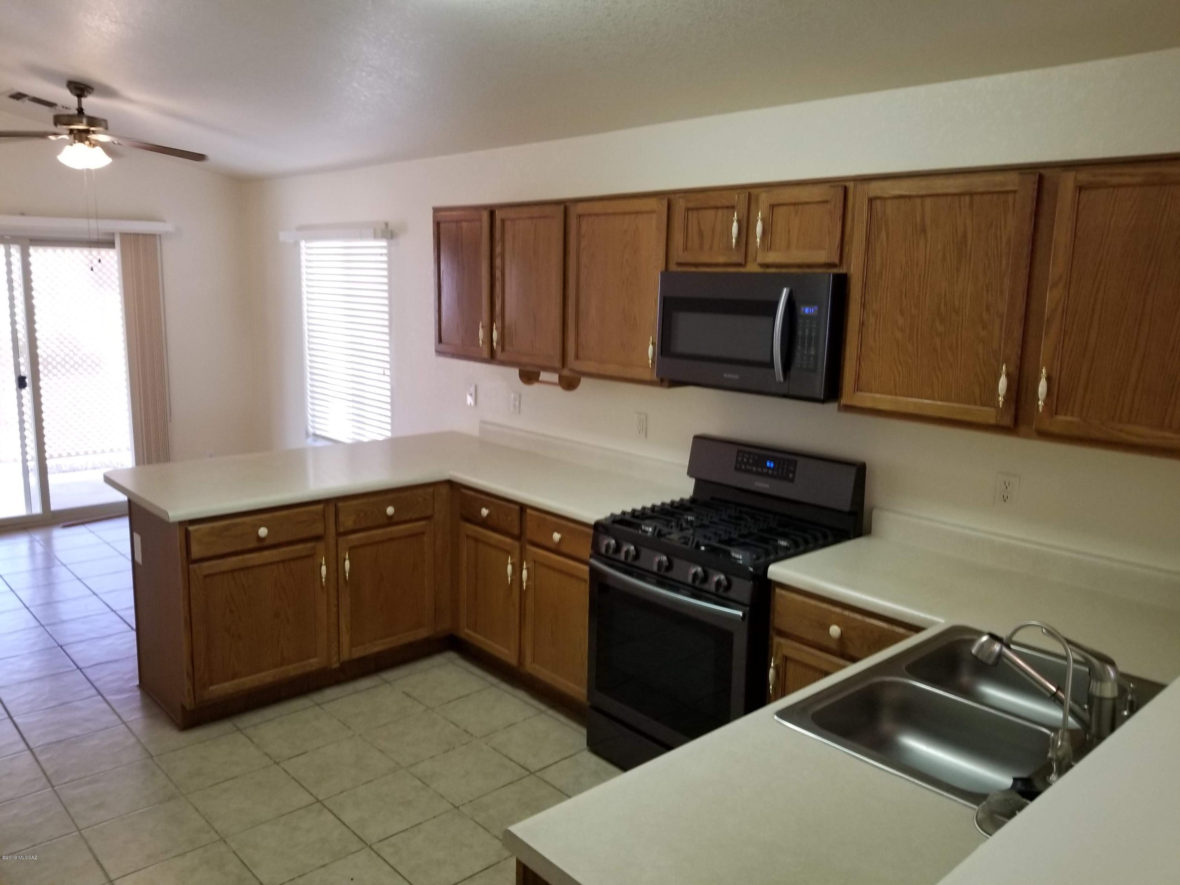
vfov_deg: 53.1
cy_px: 442
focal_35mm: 26
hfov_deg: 67.3
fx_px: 886
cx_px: 590
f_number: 1.7
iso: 160
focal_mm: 4.3
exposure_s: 1/60
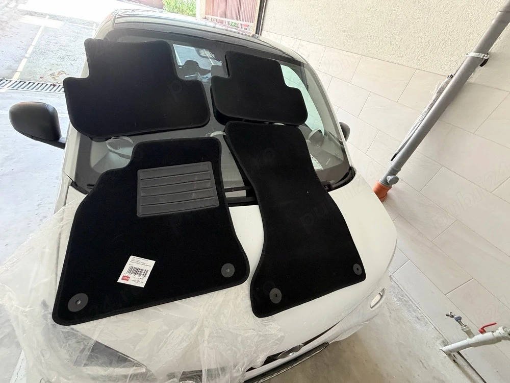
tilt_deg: -36.3
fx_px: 206
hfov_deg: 102.1
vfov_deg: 85.7
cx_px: 255
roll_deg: -13.0
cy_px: 192
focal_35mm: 14
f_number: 2.2
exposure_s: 1/70
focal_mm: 2.22
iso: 320
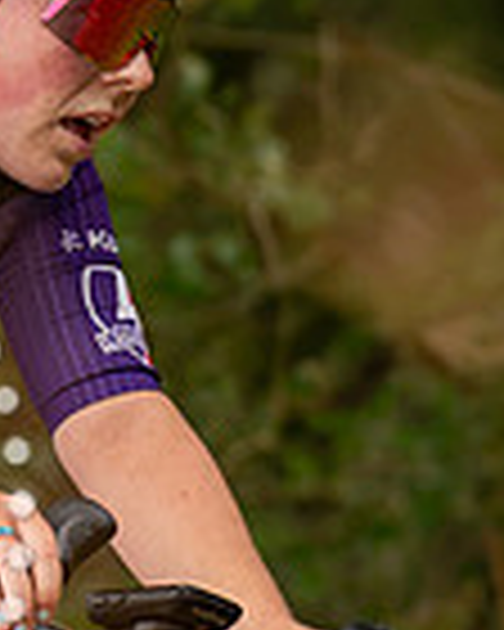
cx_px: -102
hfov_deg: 1.4
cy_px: 795
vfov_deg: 1.8
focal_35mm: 1071
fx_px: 19969
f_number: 2.8
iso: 400
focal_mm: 129
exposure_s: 1/1000
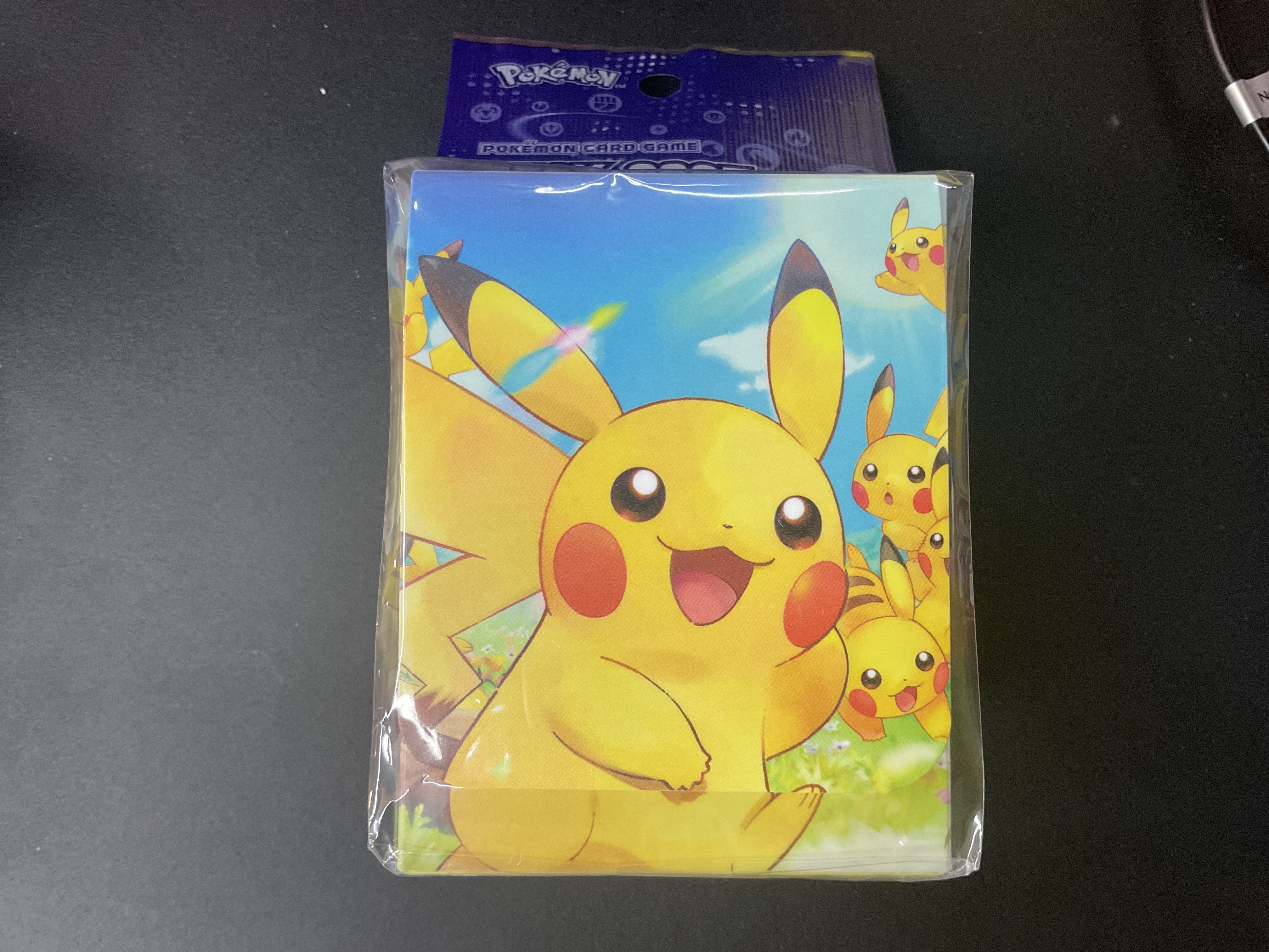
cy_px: 476
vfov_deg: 48.2
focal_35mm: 29
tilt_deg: -87.9
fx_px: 1063
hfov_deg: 61.7
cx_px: 634
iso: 100
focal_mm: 3
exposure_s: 1/60
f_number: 1.8
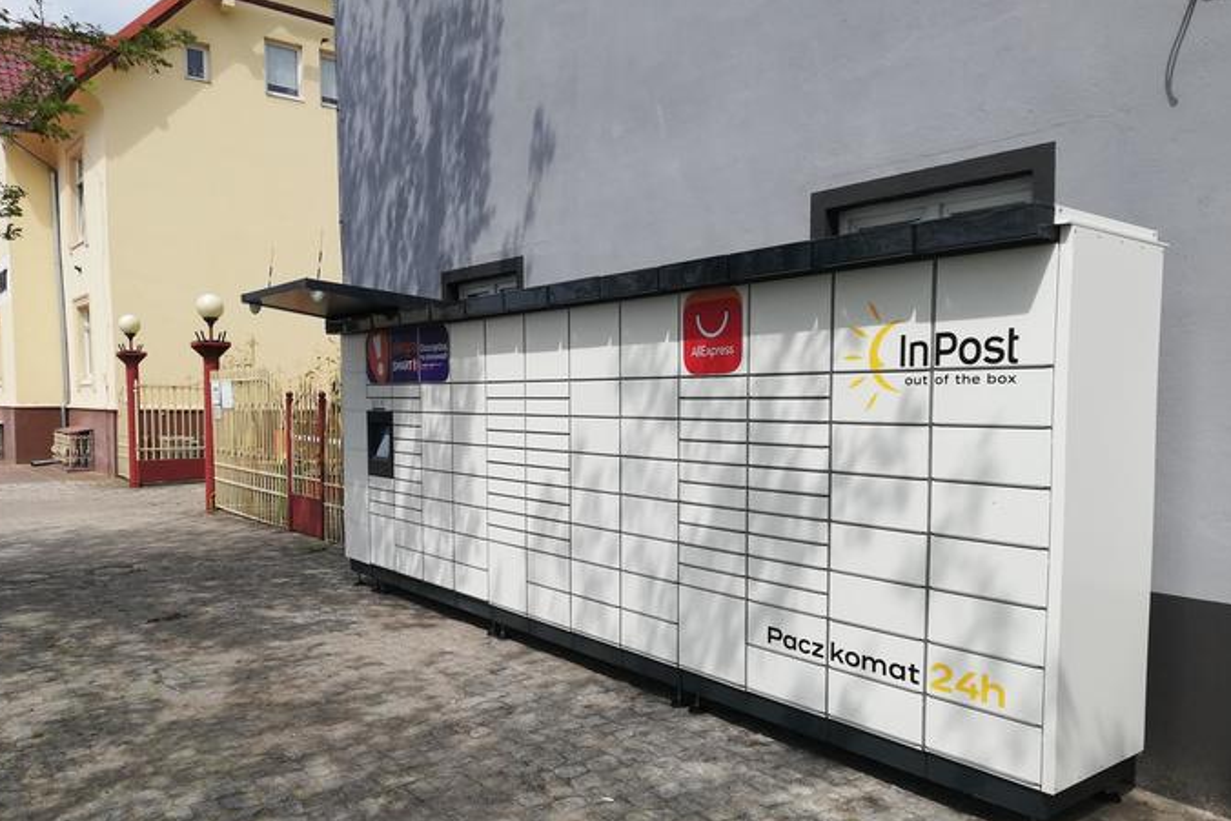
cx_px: 610
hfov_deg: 65.5
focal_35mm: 28
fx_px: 958
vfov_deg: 46.3
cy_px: 471
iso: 50
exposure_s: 1/1543
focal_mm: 3.81
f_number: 2.2
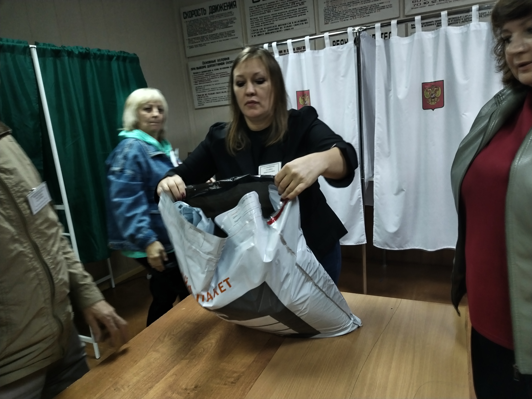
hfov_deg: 67.3
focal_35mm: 26
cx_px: 266
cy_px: 200
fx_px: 400
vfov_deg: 53.1
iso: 469
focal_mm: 4.75
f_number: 1.8
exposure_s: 1/33.3
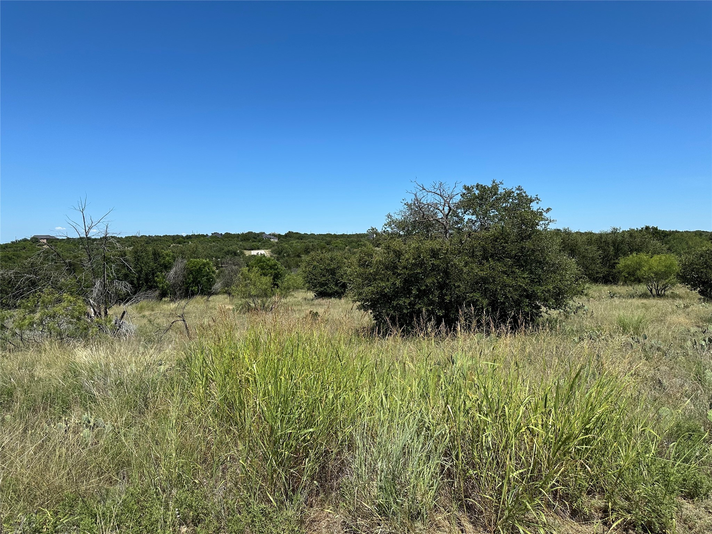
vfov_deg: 56.8
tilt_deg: -3.0
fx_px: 494
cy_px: 267
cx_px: 356
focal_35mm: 24
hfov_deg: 71.6
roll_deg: +1.2
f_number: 1.78
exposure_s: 1/4762
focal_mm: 6.86
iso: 80
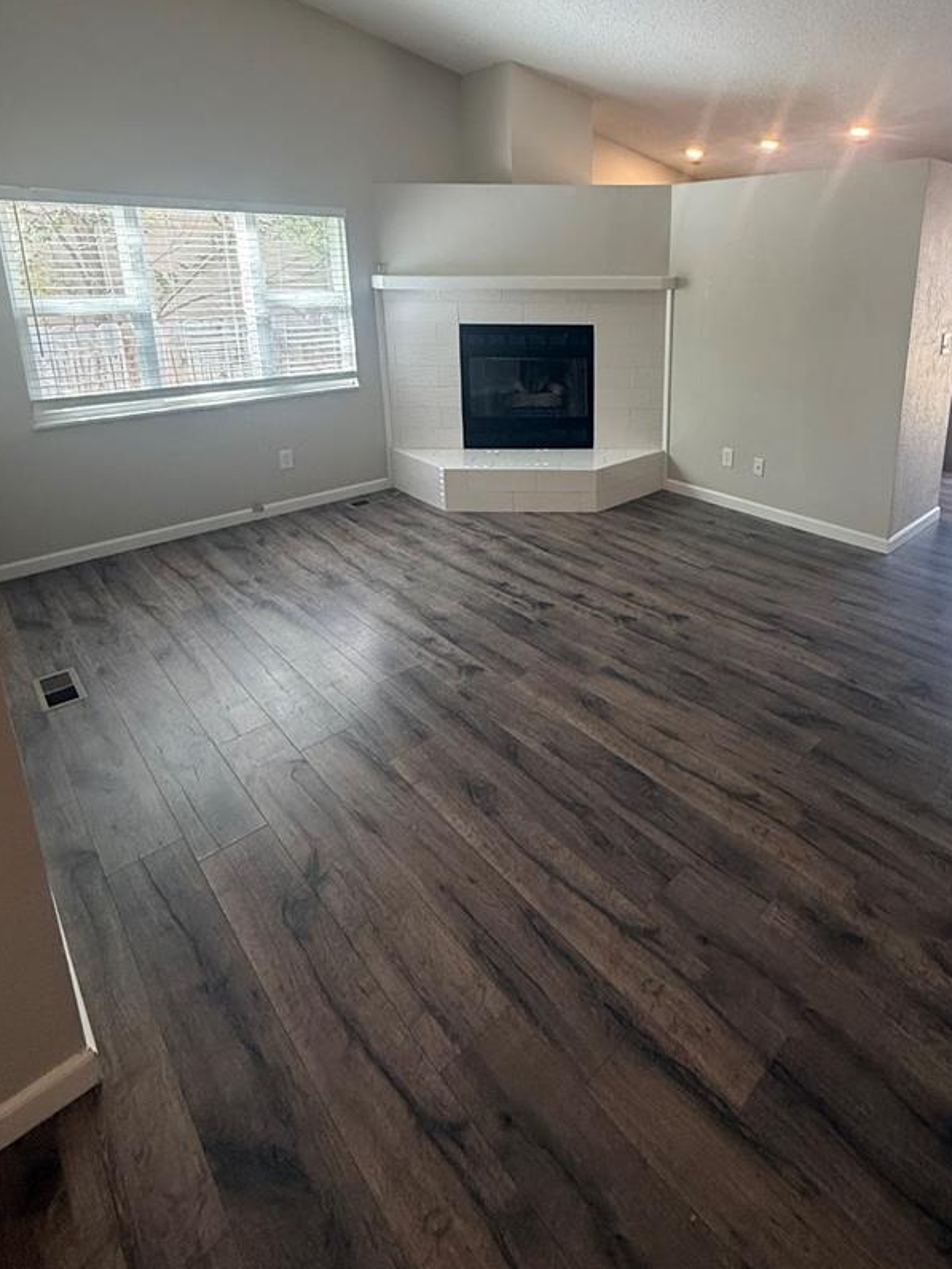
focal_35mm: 19
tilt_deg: -13.3
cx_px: 596
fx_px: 697
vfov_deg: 82.1
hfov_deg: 67.6
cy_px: 434
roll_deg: +0.9
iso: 400
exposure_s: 1/120
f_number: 2.2
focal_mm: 2.22
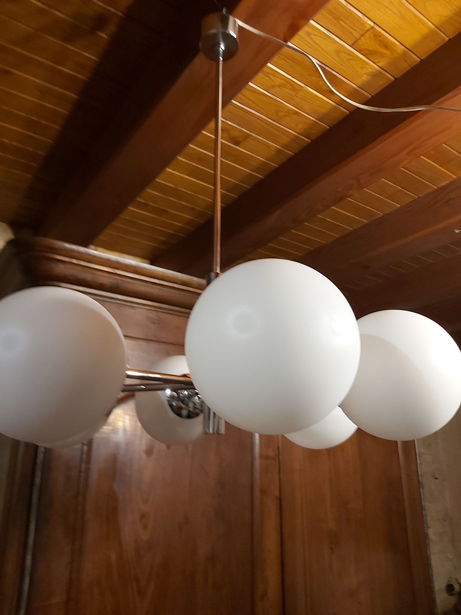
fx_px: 462
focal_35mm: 26
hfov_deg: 53.1
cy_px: 308
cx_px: 230
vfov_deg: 67.3
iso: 320
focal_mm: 3.92
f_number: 1.7
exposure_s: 1/33
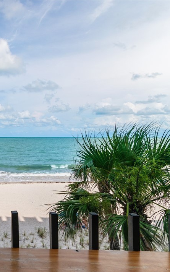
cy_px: 138
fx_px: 208
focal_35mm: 28
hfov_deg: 35.3
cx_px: -33
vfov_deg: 66.5
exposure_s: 1/2000
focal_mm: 18
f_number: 10
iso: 640
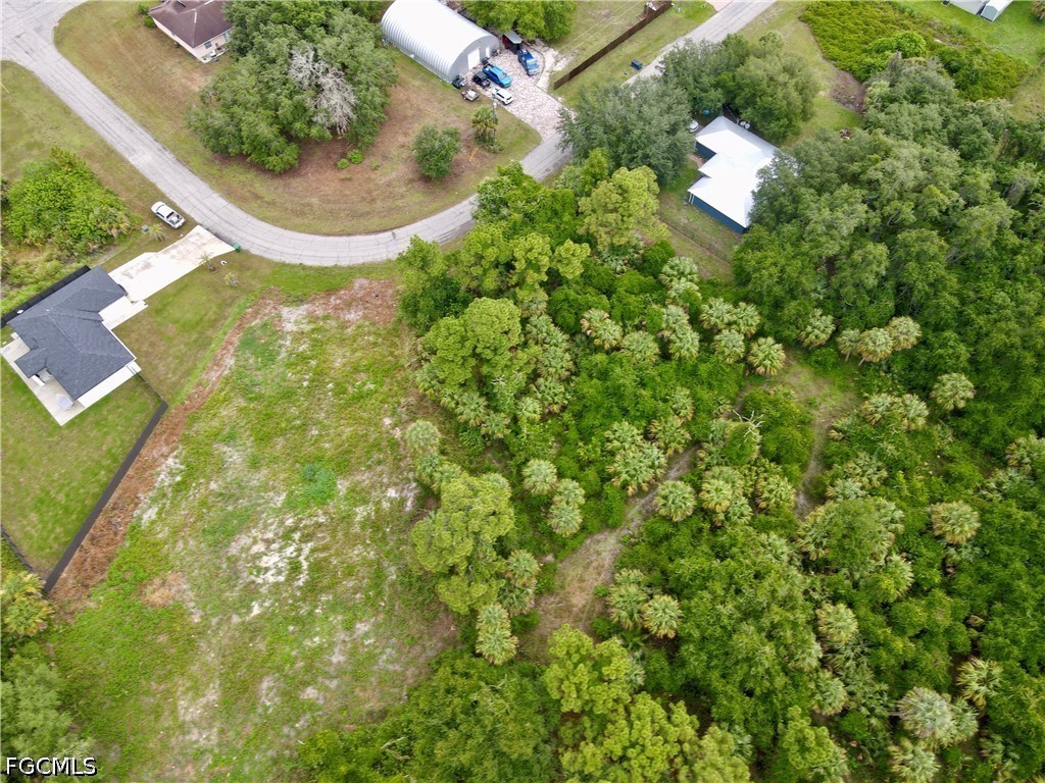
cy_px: 392
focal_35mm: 24
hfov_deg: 71.6
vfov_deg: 56.8
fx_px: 725
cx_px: 522
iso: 100
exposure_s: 1/20
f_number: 2.8
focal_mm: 4.5
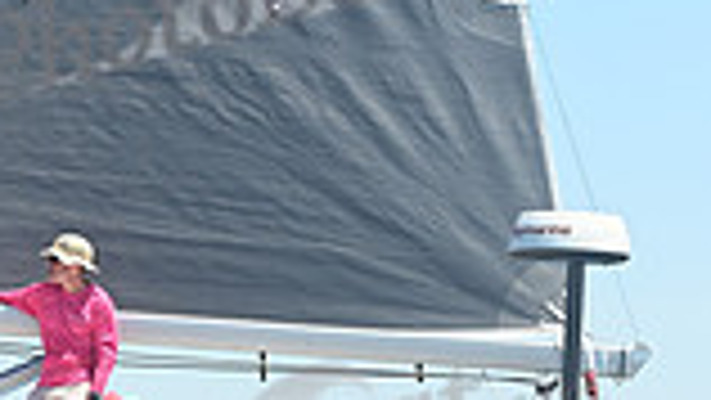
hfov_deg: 7.9
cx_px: -261
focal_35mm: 269
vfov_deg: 4.5
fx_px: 5073
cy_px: 285
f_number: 6.3
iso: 320
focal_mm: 70
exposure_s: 1/1000
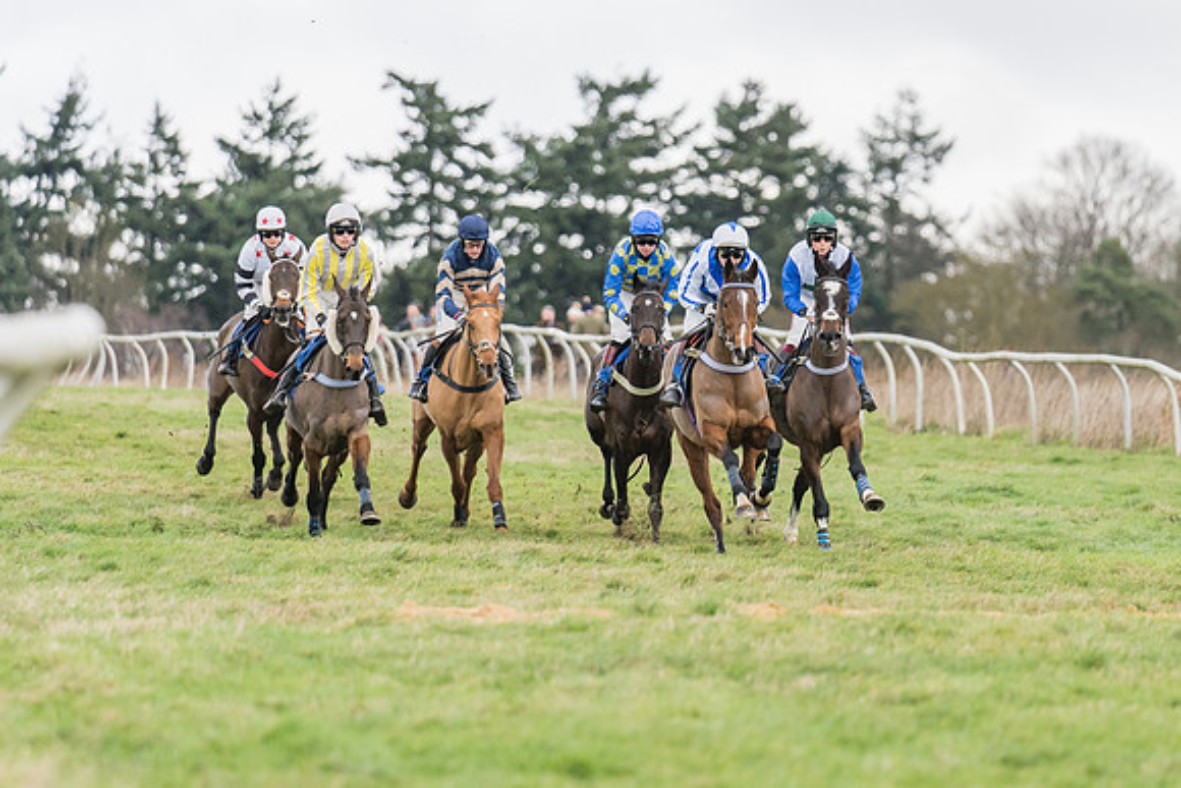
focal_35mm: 373
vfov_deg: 3.7
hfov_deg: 5.5
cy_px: 309
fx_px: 12247
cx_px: 666
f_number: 2.8
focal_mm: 186
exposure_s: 1/1000
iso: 800
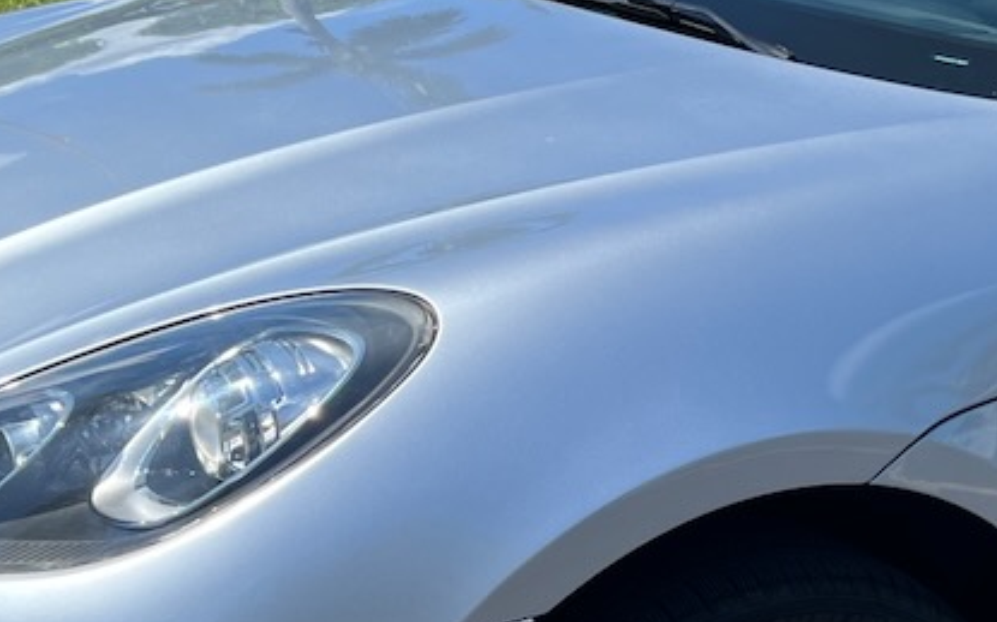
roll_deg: -1.2
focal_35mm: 85
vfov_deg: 15.3
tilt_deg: -18.3
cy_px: 327
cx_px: 872
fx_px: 2309
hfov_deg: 23.8
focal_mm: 5.7
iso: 50
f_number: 1.5
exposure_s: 1/2915
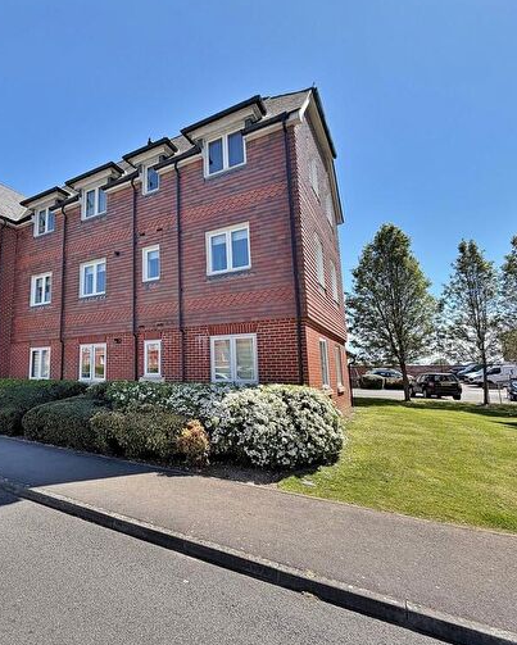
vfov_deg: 83.3
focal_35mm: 19
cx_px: 145
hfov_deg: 67.5
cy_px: 321
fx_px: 363
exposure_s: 1/770
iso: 40
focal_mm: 2.22
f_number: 2.2
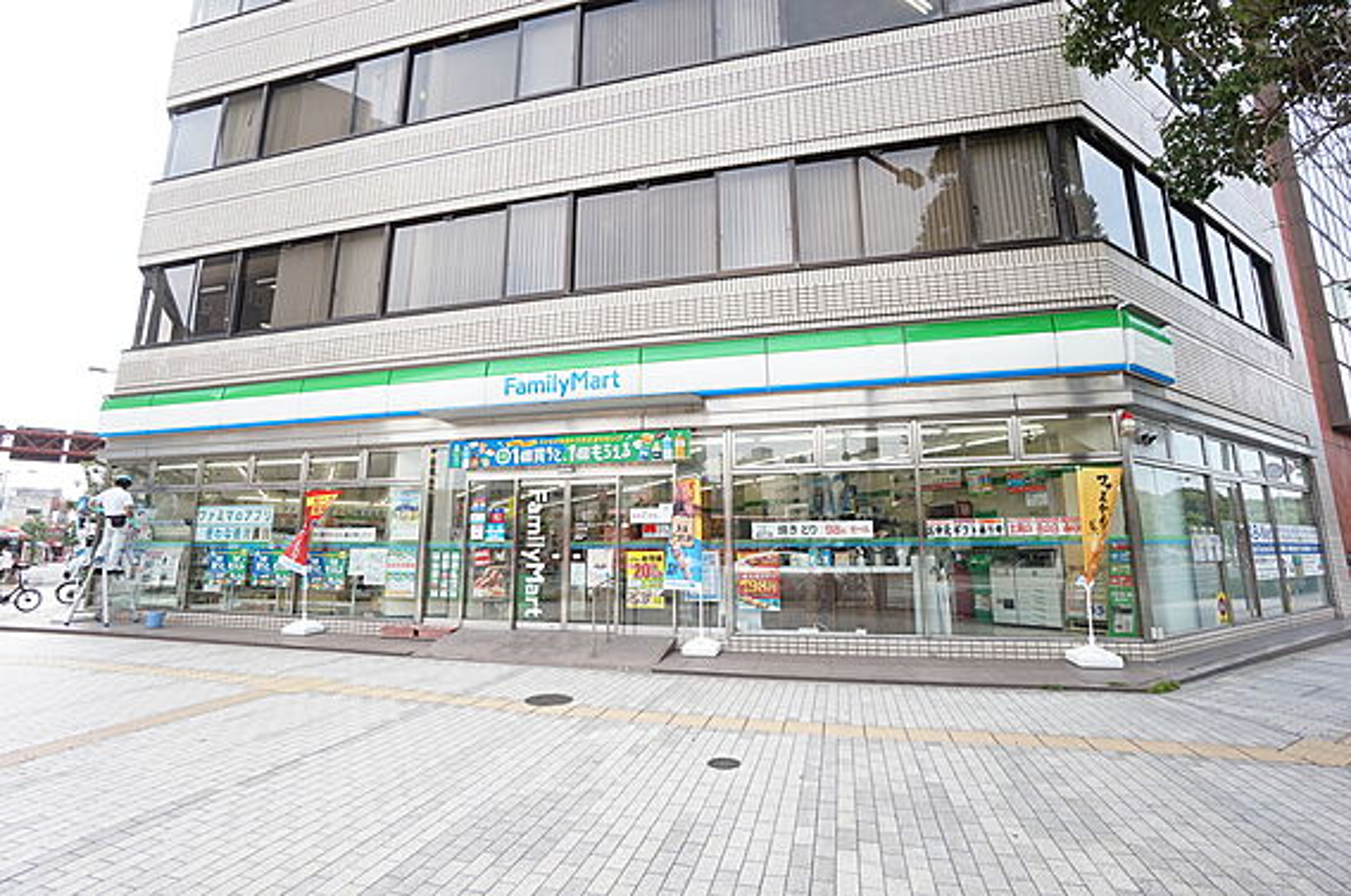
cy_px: 448
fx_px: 562
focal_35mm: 15
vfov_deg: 77.2
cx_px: 676
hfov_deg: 100.5
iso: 100
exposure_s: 1/80
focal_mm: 10
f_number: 6.3
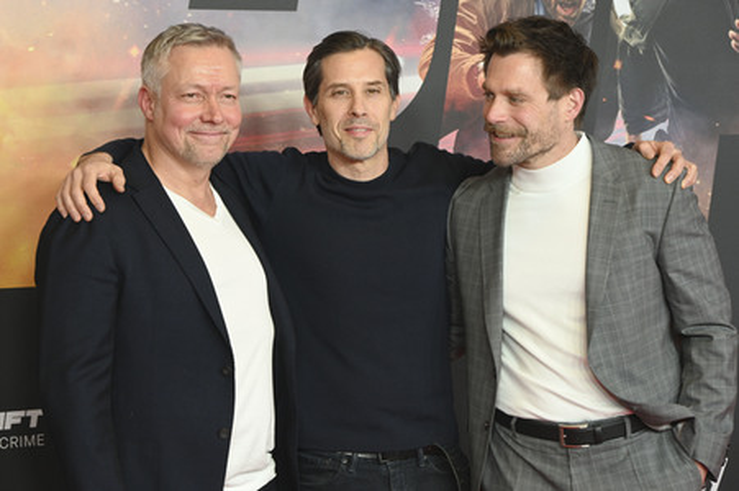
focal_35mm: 82
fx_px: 1682
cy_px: 246
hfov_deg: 24.8
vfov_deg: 16.6
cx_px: 370
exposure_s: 1/160
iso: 1000
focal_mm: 82
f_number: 6.3
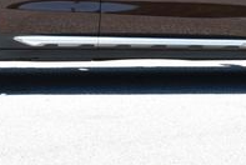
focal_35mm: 227
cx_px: 131
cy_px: -96
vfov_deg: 6.0
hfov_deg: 9.1
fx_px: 1553
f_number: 7.1
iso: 200
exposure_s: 1/250
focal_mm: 35
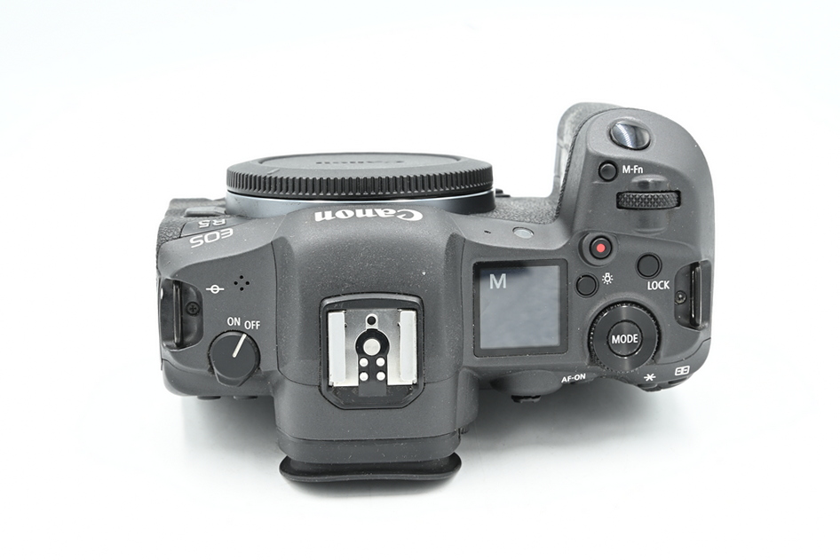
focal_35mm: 75
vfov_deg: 18.2
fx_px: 1750
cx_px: 420
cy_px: 280
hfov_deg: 27.0
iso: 200
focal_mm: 75
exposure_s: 1/13
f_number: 14
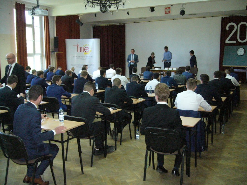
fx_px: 250
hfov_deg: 52.6
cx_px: 124
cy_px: 92
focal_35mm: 35
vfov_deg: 40.7
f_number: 2.8
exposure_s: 1/60
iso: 400
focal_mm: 5.8
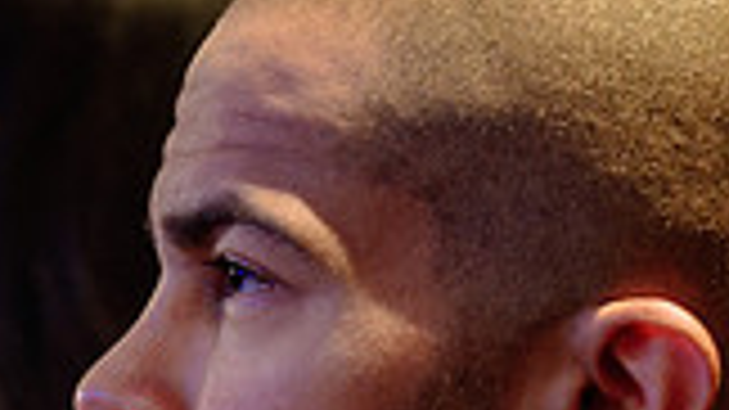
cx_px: -148
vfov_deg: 1.5
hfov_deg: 2.6
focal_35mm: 818
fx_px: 15807
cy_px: 571
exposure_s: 1/50
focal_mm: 200
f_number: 2.8
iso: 1600
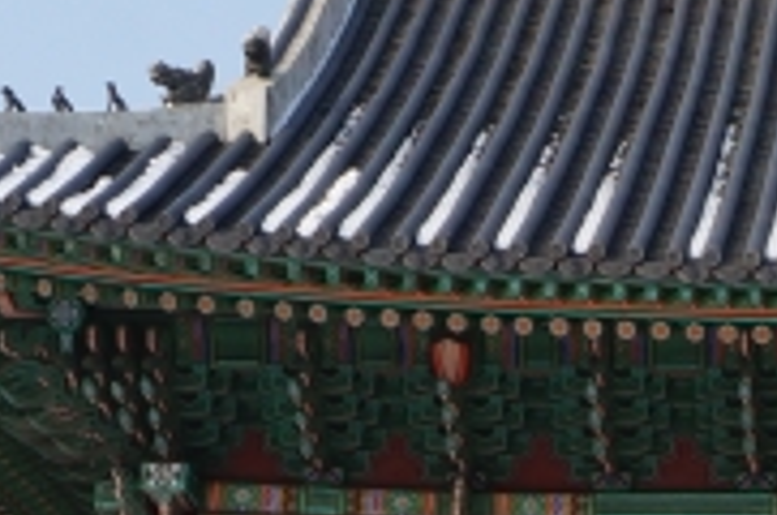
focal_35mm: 216
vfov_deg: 6.2
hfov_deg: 9.3
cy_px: 910
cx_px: 1163
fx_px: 4654
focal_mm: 26
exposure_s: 1/200
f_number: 13
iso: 200
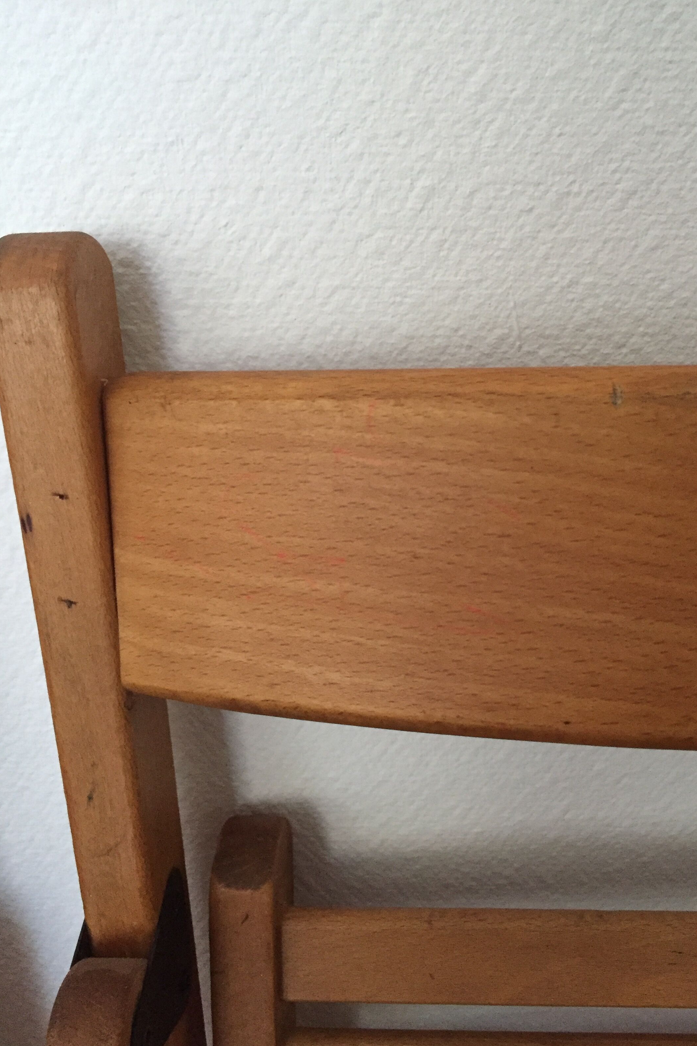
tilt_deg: -23.3
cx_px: 400
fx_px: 900
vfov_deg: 60.3
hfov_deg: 42.2
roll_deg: -1.1
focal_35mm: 31
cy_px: 532
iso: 250
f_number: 2.2
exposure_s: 1/17
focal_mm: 4.15
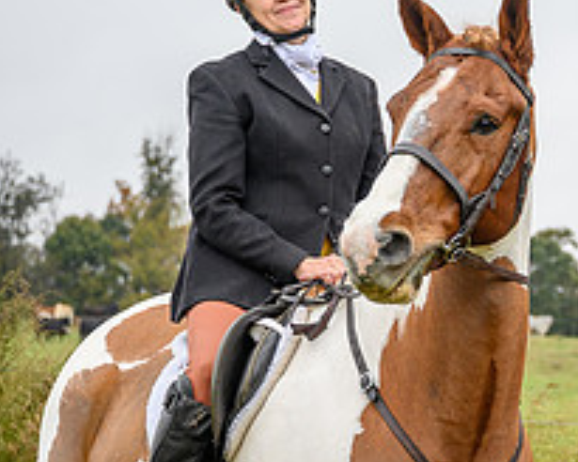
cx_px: 1007
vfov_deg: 7.6
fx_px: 3473
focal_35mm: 203
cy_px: 420
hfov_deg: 9.1
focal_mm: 53
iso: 200
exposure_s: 1/200
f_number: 4
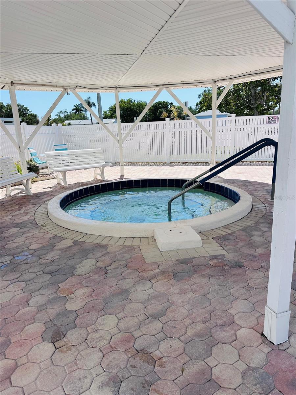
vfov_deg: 71.6
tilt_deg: -14.6
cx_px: 148
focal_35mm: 24
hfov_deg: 56.8
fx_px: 274
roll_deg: +3.3
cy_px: 198
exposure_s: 1/4348
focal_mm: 6.86
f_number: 1.78
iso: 80
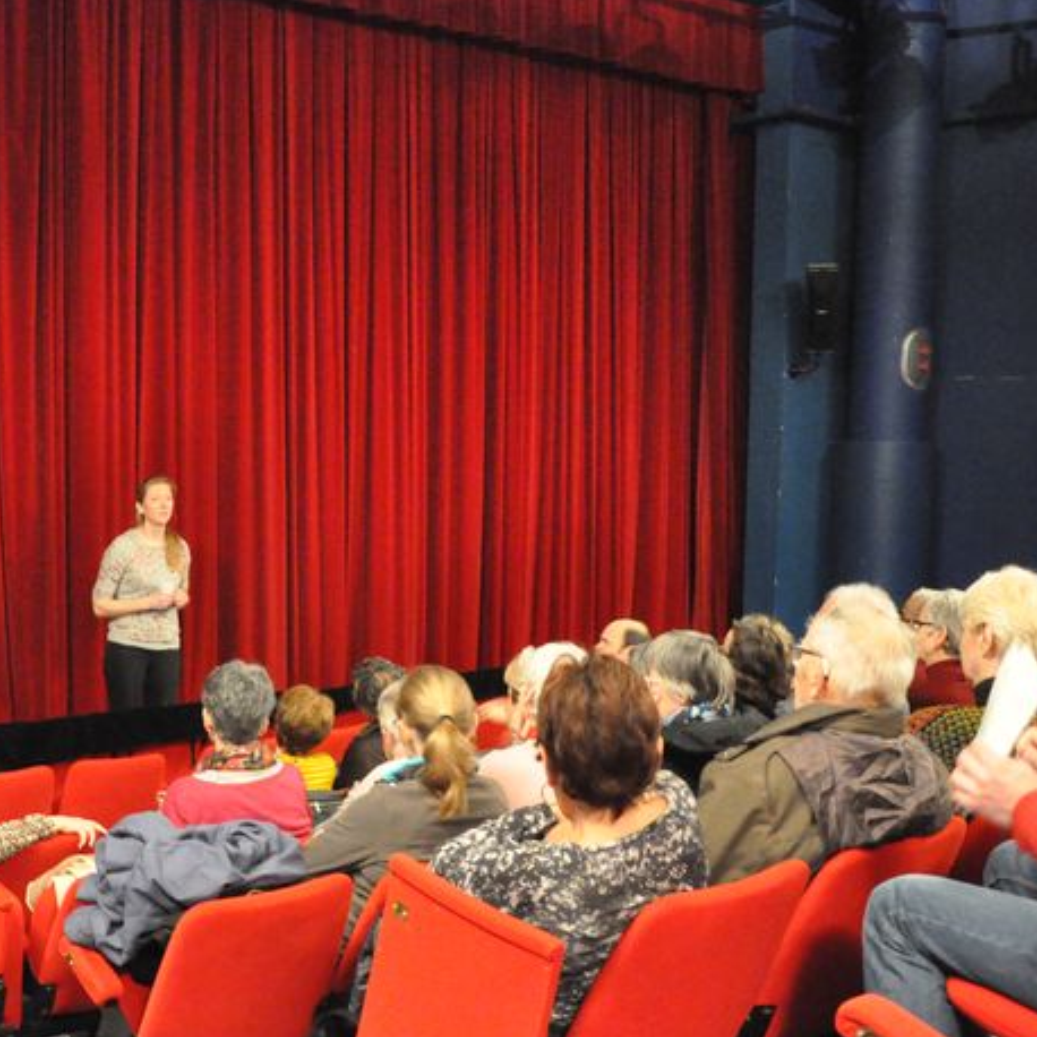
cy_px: 592
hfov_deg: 35.4
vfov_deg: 36.2
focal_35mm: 47
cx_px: 258
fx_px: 1584
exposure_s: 1/6
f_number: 3.8
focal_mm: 21
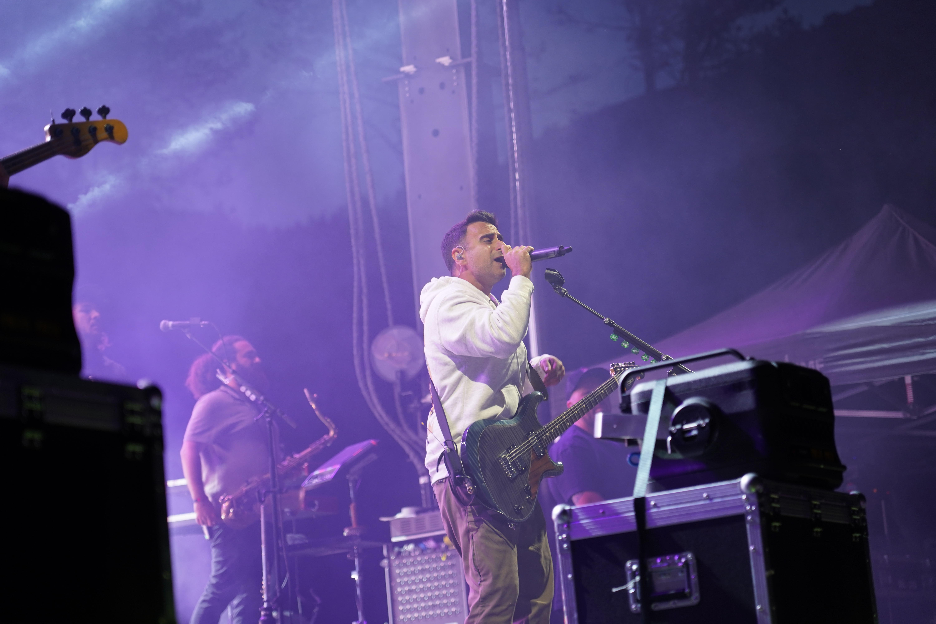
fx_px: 2730
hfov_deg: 19.5
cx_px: 468
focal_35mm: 105
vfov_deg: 13.0
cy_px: 312
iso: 640
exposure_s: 1/160
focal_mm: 105
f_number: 4
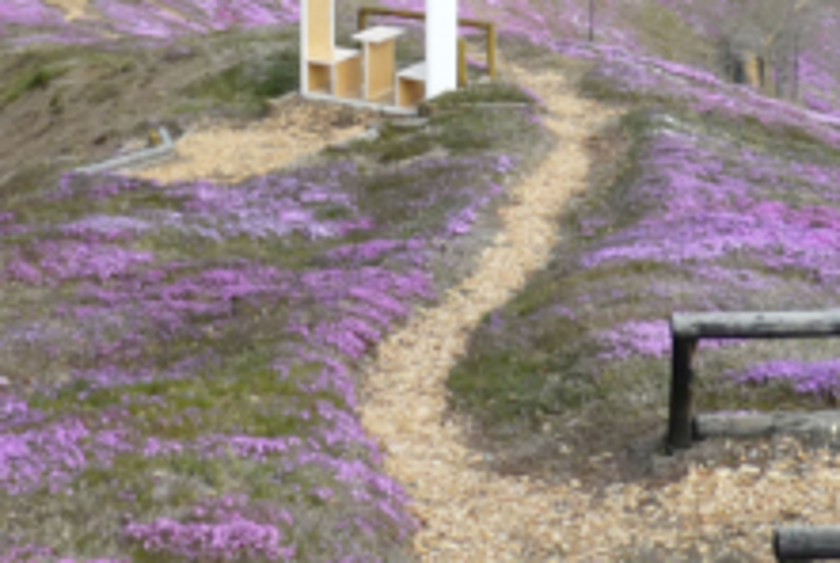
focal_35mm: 93
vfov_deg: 14.2
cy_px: -148
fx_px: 2173
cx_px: 391
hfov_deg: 21.9
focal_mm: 5.5
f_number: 2.8
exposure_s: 1/400
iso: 100
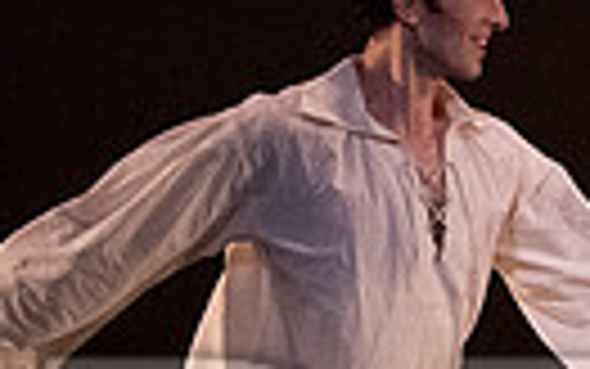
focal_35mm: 1774
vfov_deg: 0.7
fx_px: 28537
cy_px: 574
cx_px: 1040
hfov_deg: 1.2
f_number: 5.6
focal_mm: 394
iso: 20000
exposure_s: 1/400
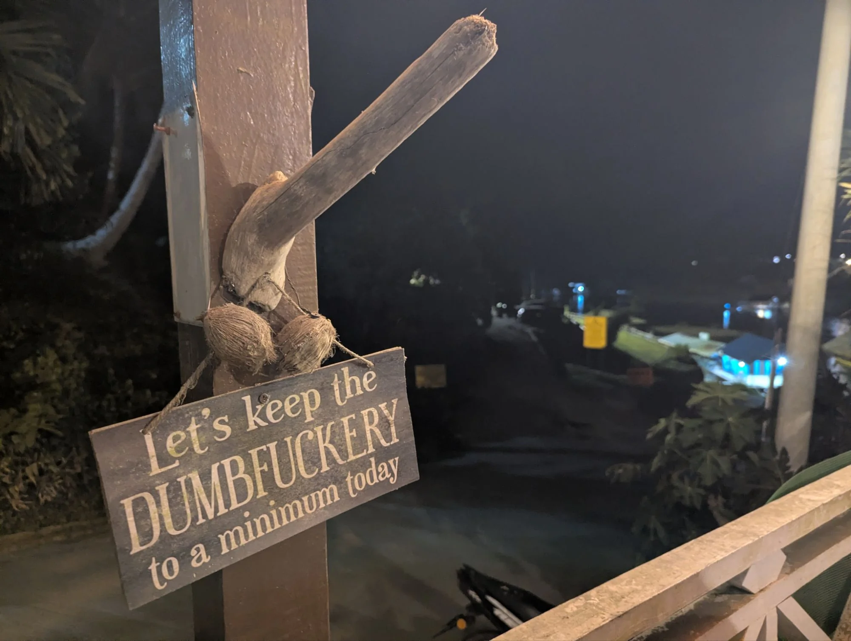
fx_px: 591
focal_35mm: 24
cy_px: 320
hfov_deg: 71.5
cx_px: 426
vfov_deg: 56.9
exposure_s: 1/19.5
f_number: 1.85
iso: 2759
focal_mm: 6.81
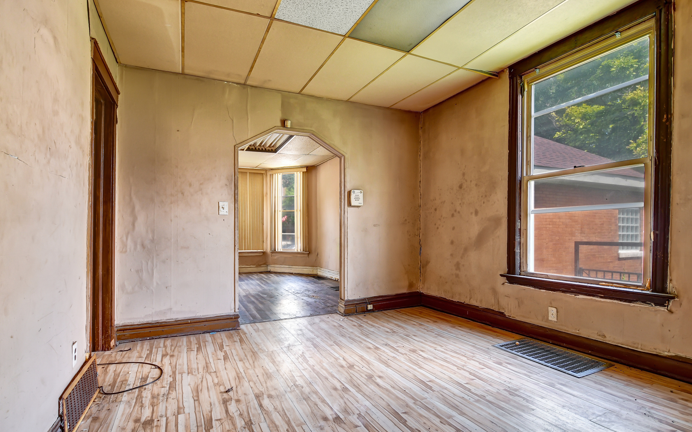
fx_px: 302
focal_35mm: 16
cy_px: 206
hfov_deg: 97.8
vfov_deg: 71.2
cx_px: 344
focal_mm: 10
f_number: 3.5
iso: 200
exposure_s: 1/80
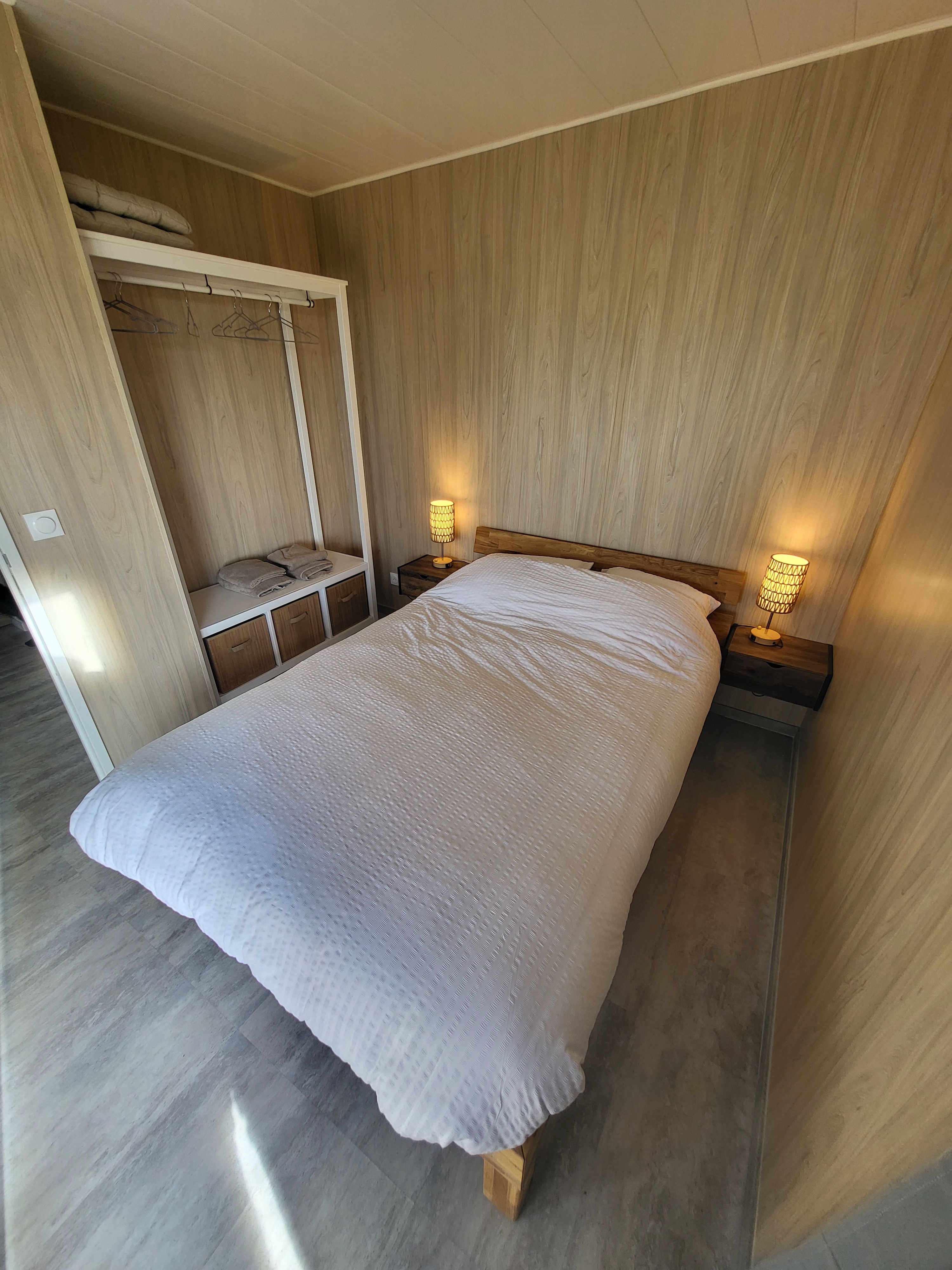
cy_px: 635
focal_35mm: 13
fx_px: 477
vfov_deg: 106.2
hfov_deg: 89.9
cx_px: 476
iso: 50
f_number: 2.2
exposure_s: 1/50.3
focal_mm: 1.74
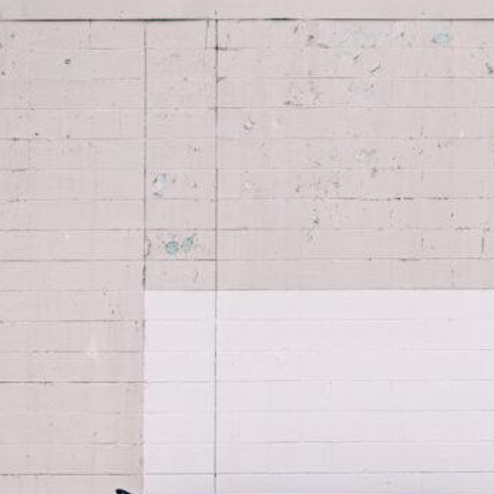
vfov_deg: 15.3
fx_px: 1808
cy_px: 466
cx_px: 446
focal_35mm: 112
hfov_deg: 15.4
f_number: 2.8
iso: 100
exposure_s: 1/320
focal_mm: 55
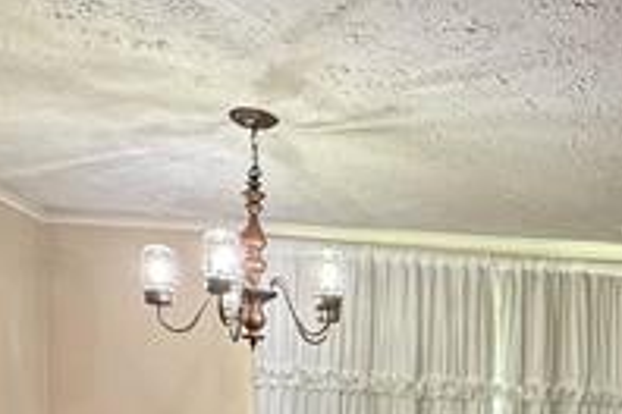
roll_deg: -1.4
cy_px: 496
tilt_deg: -3.5
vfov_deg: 25.7
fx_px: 812
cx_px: 521
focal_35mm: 47
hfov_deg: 39.8
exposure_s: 1/60
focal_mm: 2.22
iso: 200
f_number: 2.2
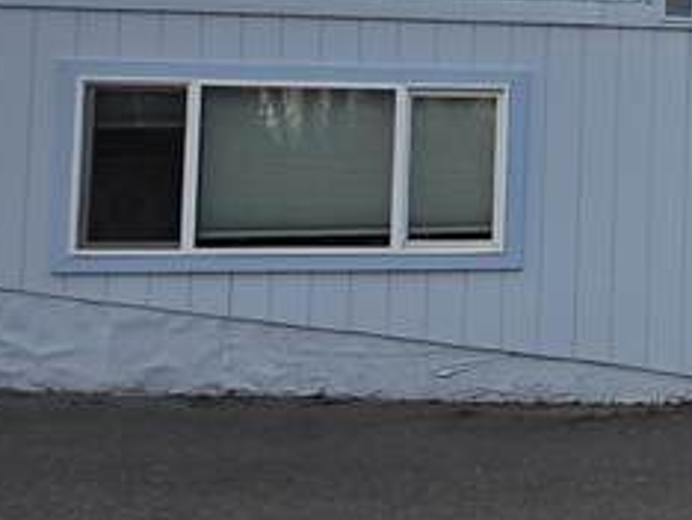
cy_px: 103
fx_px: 1421
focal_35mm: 71
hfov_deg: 20.1
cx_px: 1233
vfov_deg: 20.5
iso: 32
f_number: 1.9
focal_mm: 2.2
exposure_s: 1/120
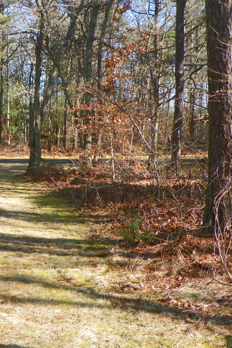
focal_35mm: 57
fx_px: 551
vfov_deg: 35.1
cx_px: 5
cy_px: 174
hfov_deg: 22.9
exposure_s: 1/160
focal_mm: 7.3
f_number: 4
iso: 64
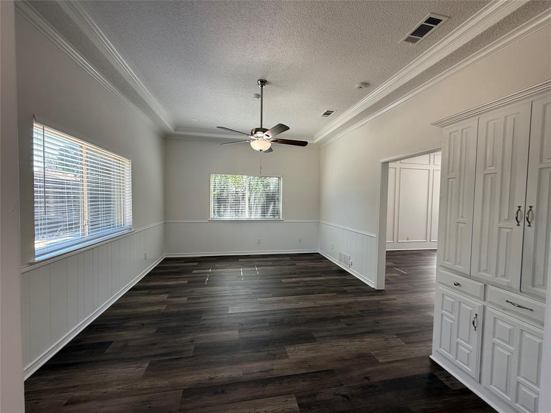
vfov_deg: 85.7
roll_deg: -0.9
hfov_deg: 102.1
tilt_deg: -1.7
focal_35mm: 14
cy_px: 206
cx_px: 276
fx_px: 223
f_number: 2.2
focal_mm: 2.22
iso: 100
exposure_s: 1/120
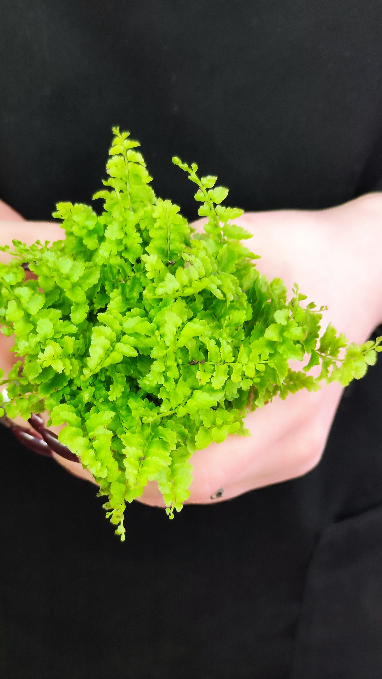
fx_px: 468
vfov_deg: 71.9
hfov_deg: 44.0
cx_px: 138
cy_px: 335
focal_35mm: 26
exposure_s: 1/50
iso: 968
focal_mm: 7.01
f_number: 1.69
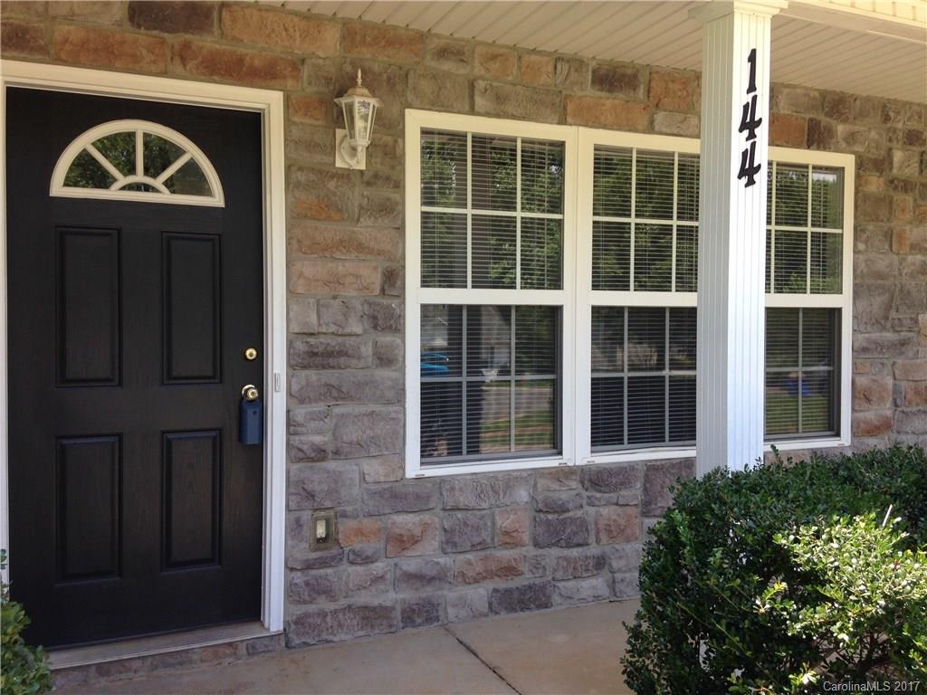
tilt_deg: -0.2
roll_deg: +1.2
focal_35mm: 33
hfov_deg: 55.4
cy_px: 348
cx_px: 464
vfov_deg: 42.9
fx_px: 884
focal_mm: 4.12
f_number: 2.4
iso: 50
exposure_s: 1/294
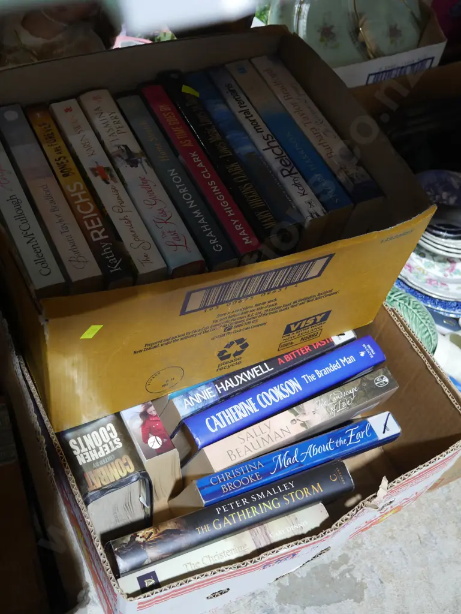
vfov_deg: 46.8
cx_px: 230
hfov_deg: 36.0
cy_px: 307
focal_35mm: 40
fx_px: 710
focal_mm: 20
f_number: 4.5
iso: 640
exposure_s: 1/60
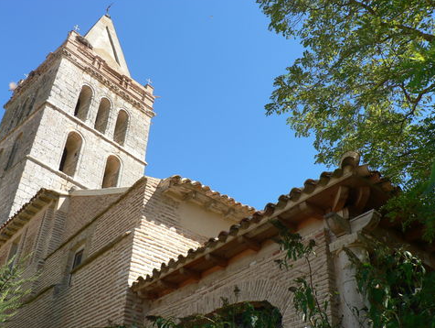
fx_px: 453
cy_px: 162
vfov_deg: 39.7
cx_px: 218
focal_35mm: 36
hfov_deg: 51.3
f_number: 4
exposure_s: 1/320
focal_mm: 6
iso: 64
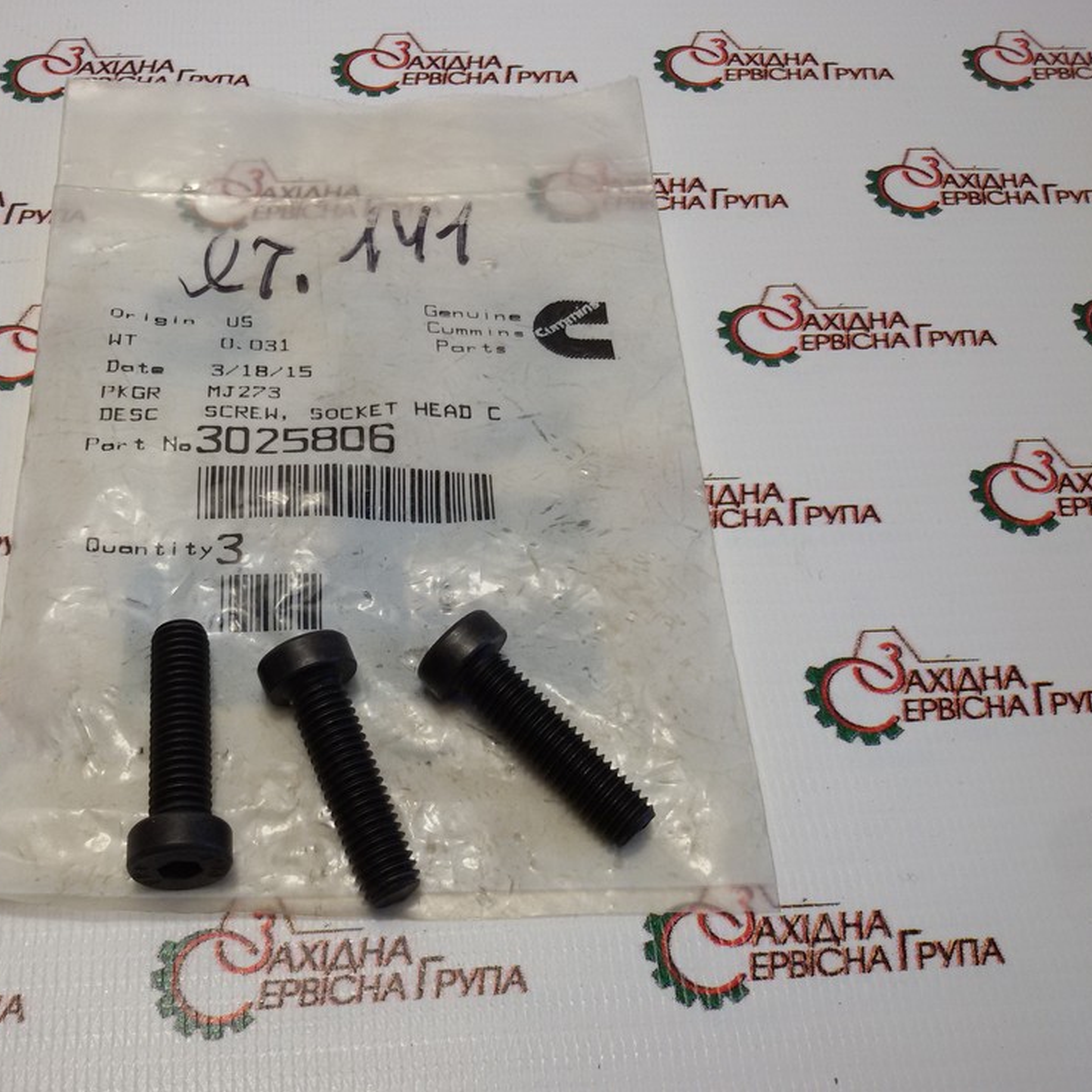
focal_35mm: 37
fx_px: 1321
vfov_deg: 44.9
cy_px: 550
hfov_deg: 44.4
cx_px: 385
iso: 50
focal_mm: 2.93
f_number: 2.4
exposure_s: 1/100
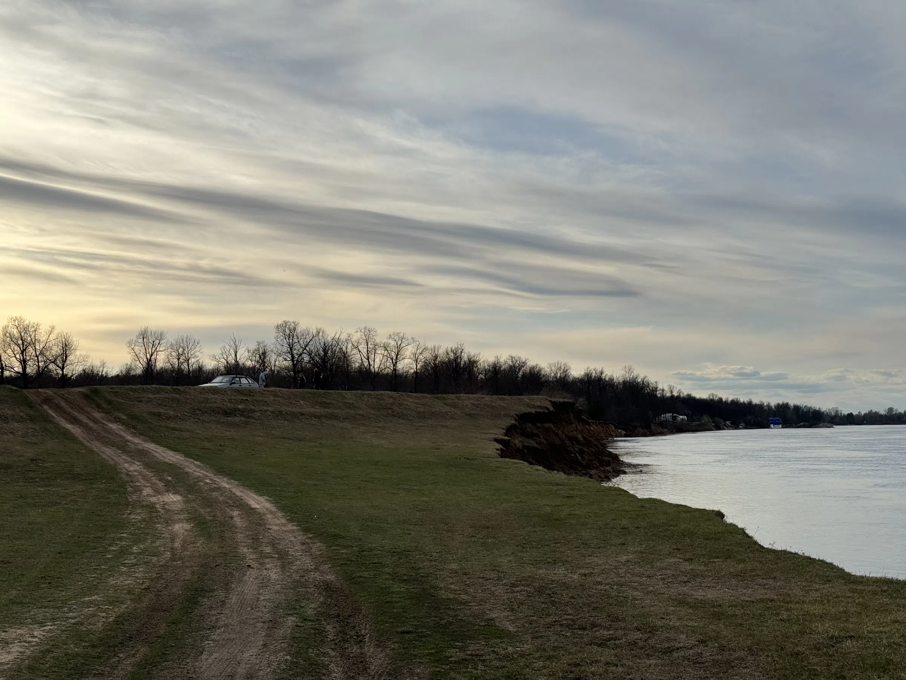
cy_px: 340
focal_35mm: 48
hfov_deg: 39.7
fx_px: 1256
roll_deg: +1.0
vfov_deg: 30.3
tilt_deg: +4.1
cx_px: 453
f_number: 1.78
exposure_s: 1/7092
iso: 64
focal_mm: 6.76
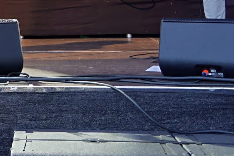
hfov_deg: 17.0
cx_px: -72
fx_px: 734
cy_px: -91
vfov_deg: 11.5
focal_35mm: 113
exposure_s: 1/50
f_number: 3.5
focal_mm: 33
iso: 100
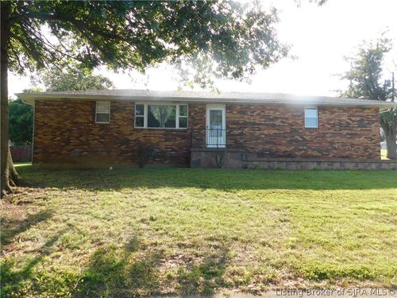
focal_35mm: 30
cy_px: 149
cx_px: 198
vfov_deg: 46.8
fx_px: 344
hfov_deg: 60.0
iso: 125
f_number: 3.2
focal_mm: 5.3
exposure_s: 1/320
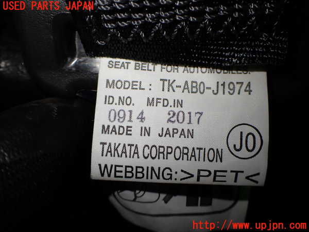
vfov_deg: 46.8
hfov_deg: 60.0
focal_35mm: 30
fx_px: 268
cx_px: 154
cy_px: 116
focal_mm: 5.4
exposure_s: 1/160
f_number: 2.3
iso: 100
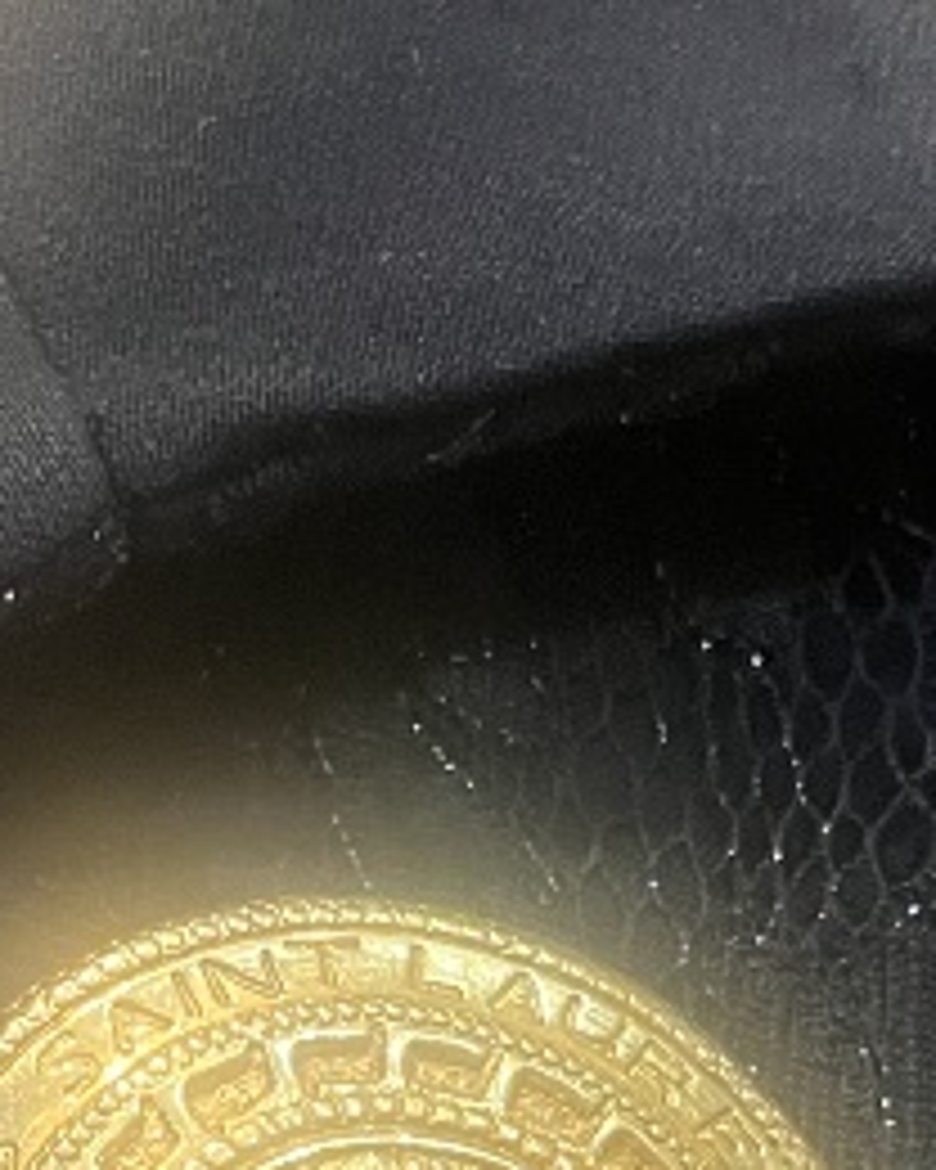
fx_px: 4051
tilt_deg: -10.9
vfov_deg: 15.6
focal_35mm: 117
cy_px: 1534
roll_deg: -1.5
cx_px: 626
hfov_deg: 13.2
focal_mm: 5.1
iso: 500
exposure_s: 1/33
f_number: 1.6
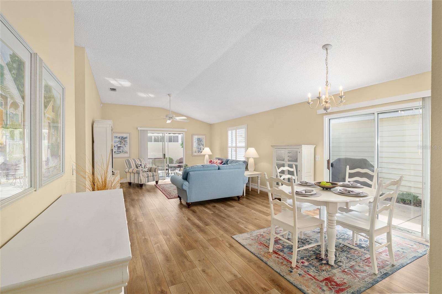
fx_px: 196
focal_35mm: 16
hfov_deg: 96.7
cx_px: 221
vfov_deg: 73.7
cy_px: 147
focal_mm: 16
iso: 400
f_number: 8
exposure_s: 1/60
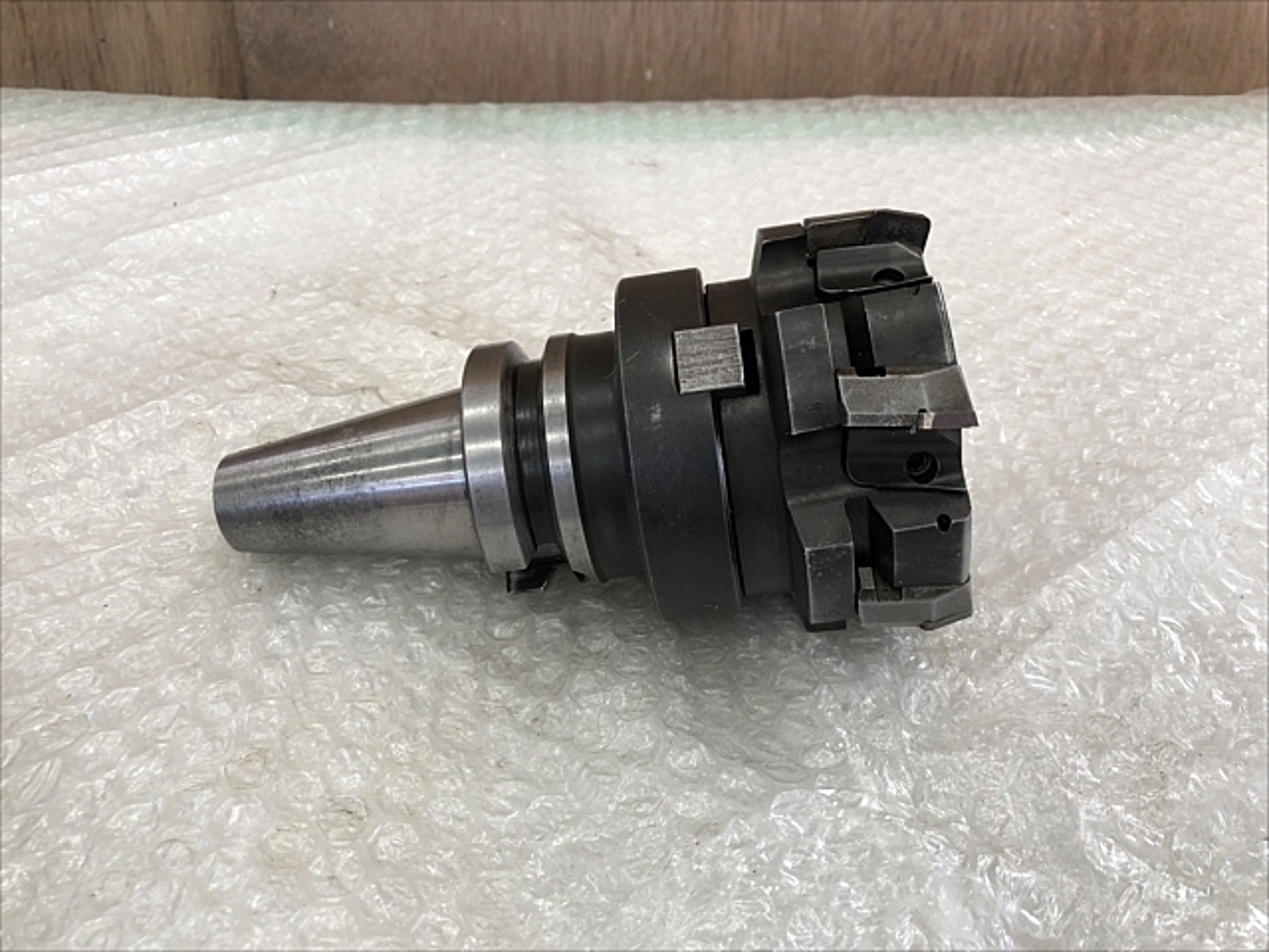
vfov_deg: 49.7
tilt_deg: -48.5
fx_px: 1026
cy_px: 476
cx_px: 634
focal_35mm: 28
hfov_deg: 63.4
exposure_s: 1/40
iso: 25
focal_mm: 3.99
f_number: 1.8
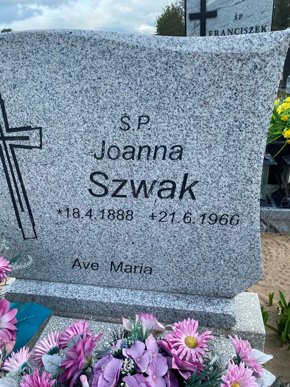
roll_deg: +5.1
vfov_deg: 67.3
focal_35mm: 26
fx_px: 291
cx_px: 145
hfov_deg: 53.0
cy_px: 194
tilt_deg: -22.6
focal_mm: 4.25
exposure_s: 1/871
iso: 32
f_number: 1.8
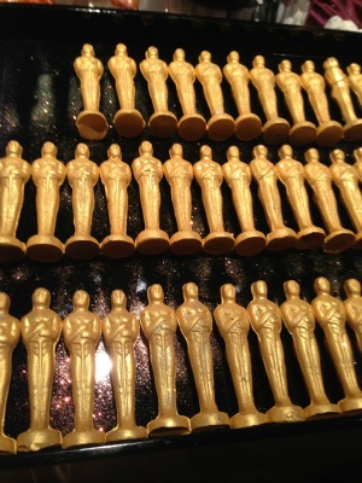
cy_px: 242
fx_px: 460
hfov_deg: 42.9
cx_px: 181
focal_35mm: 33
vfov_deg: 55.4
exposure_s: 1/20
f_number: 2.4
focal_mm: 4.13
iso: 64
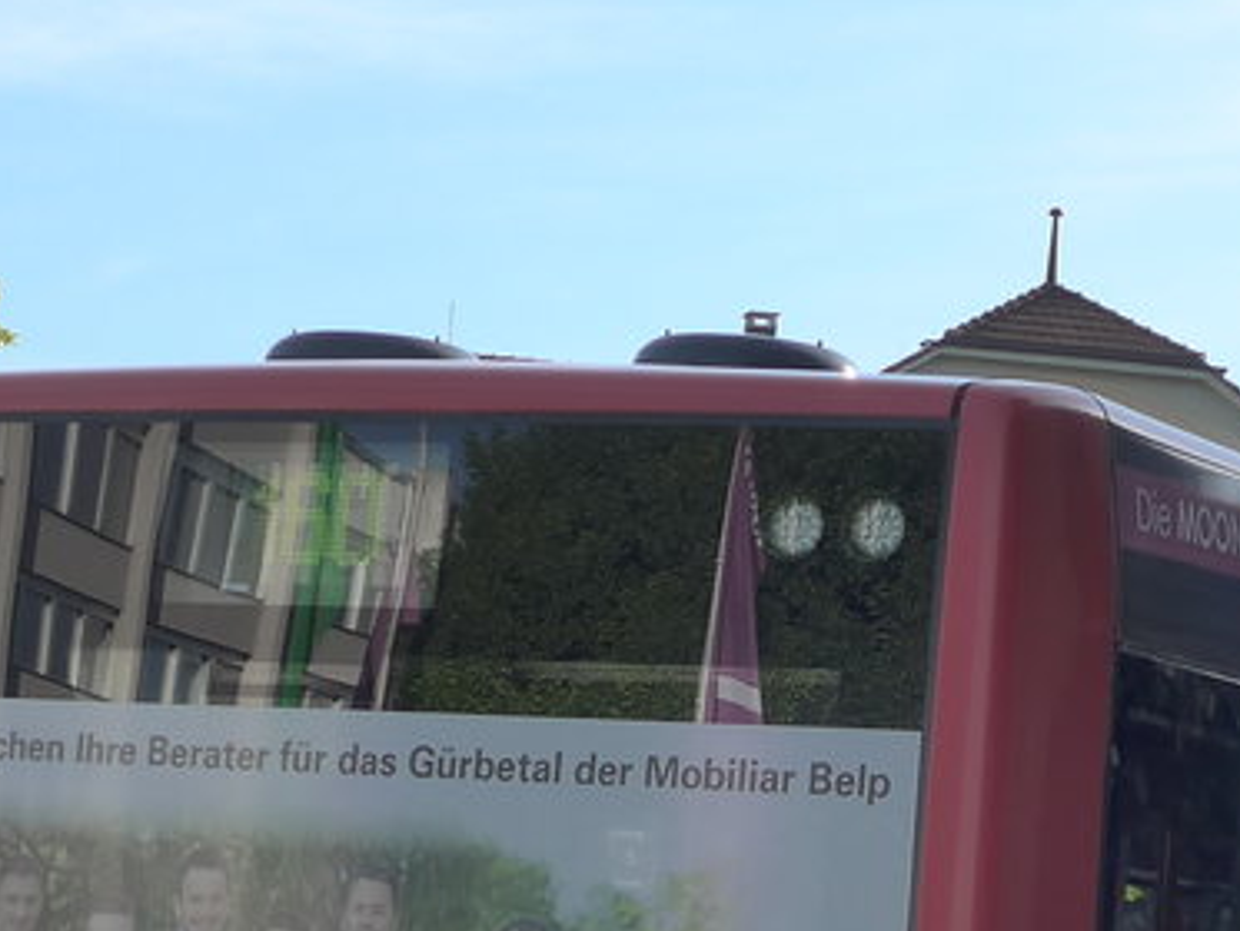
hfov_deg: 14.8
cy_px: 1130
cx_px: 997
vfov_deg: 11.0
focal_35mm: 132
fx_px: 4730
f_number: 3.2
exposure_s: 1/800
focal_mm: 8.4
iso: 160
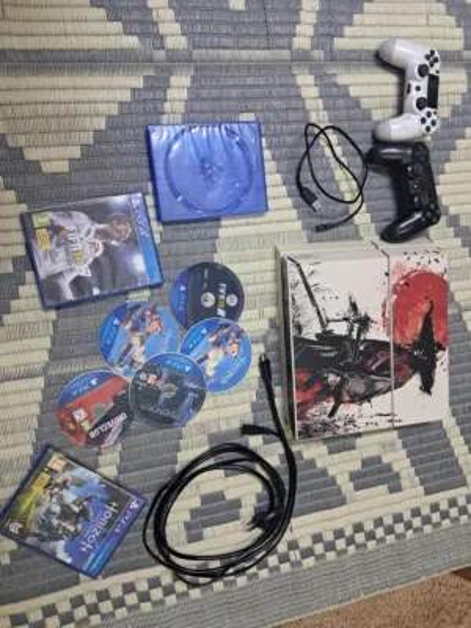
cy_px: 314
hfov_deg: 51.4
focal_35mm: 27
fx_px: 490
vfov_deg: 65.3
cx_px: 236
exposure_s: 1/50
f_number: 1.8
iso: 500
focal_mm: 4
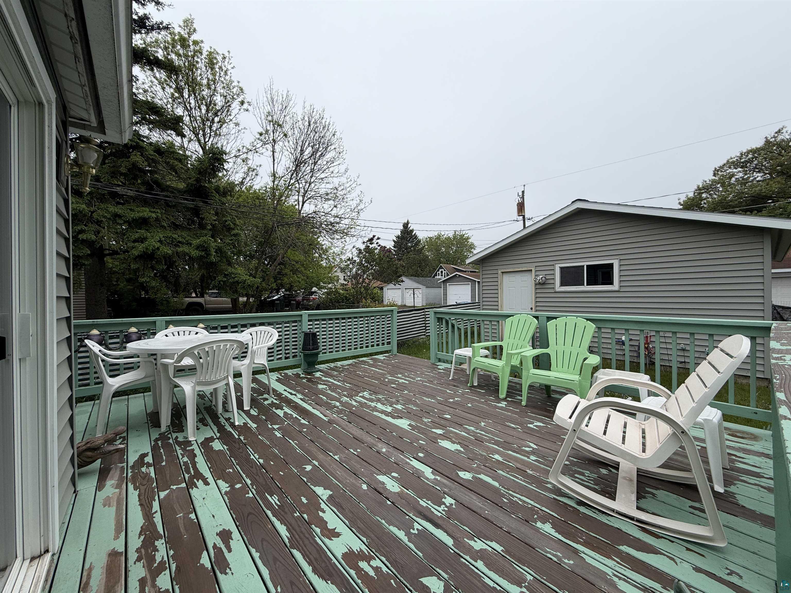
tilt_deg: -0.5
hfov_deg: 102.1
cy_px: 296
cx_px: 396
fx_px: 320
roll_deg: +0.8
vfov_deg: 85.7
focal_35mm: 14
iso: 32
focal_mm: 2.22
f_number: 2.2
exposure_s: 1/770
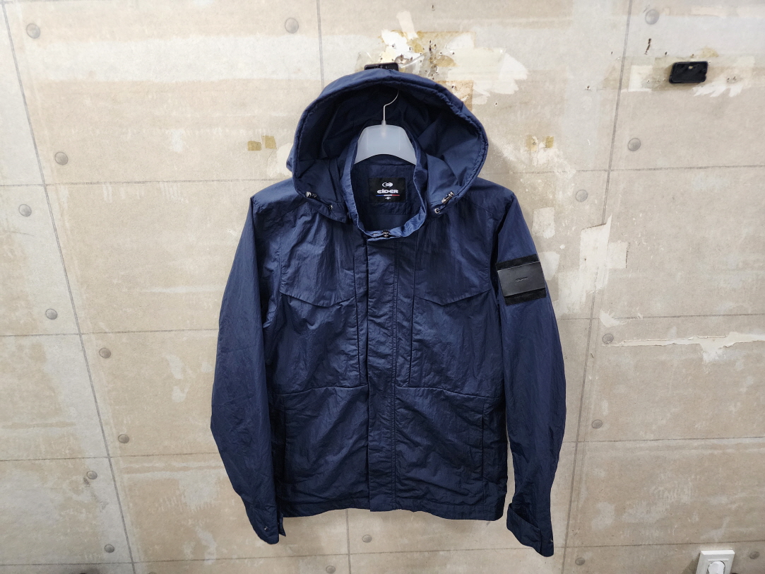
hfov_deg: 73.9
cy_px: 287
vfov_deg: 58.9
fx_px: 508
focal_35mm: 23
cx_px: 382
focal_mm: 6.4
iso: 250
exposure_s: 1/120
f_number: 1.8
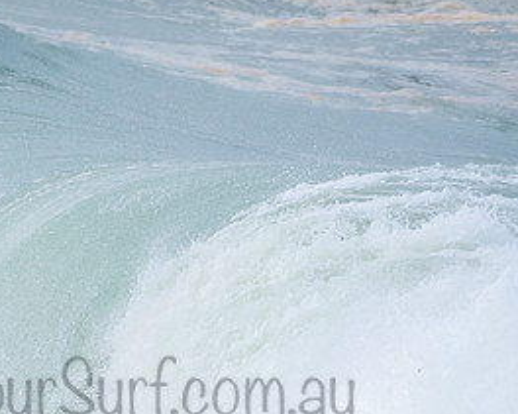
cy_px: 370
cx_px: 147
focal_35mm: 1545
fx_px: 23677
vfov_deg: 1.0
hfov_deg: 1.3
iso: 200
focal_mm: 500
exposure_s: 1/1000
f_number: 6.3
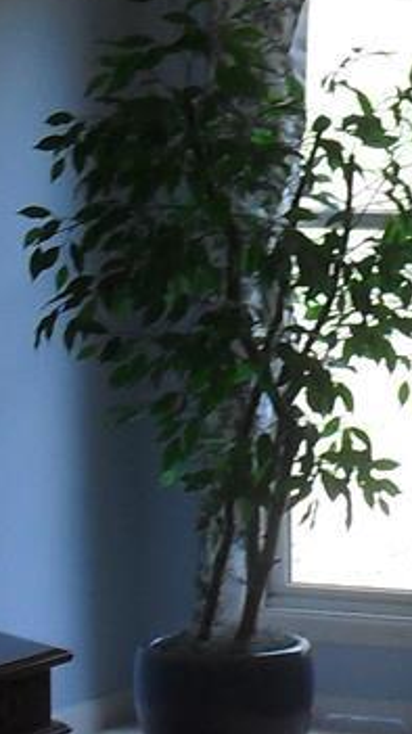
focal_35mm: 174
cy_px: 420
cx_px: 719
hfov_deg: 6.8
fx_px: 3385
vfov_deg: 12.4
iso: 100
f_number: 3.2
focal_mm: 6.3
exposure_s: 1/45
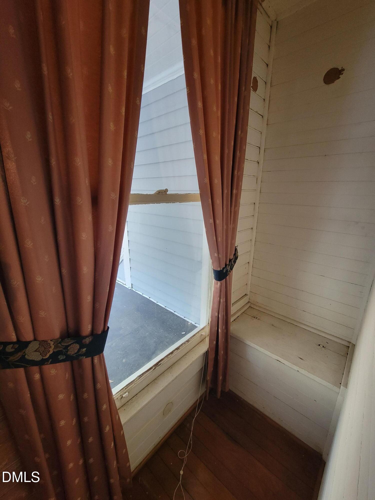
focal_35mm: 13
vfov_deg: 106.2
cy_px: 250
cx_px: 188
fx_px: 188
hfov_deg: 89.9
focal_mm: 2.2
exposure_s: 1/30
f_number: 2.2
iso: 400
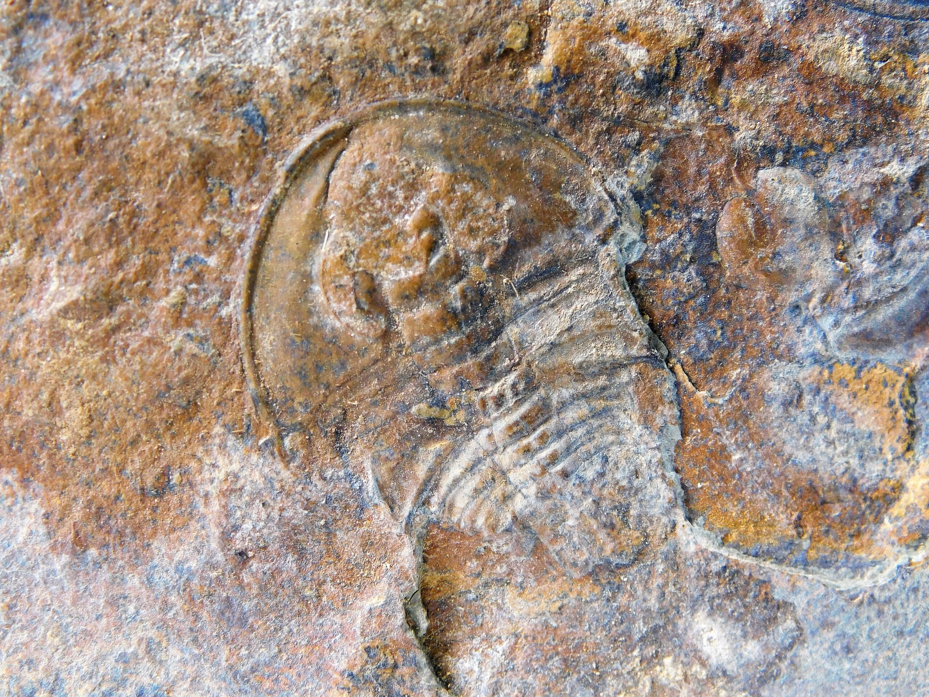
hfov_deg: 21.5
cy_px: 348
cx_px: 464
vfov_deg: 16.2
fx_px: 2442
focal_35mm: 91
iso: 200
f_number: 4.5
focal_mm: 16.1
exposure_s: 1/30
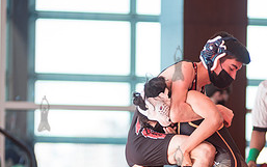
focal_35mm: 391
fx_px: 2847
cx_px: 178
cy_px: 163
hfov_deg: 5.4
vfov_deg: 3.4
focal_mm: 170
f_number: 3.5
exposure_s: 1/400
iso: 400
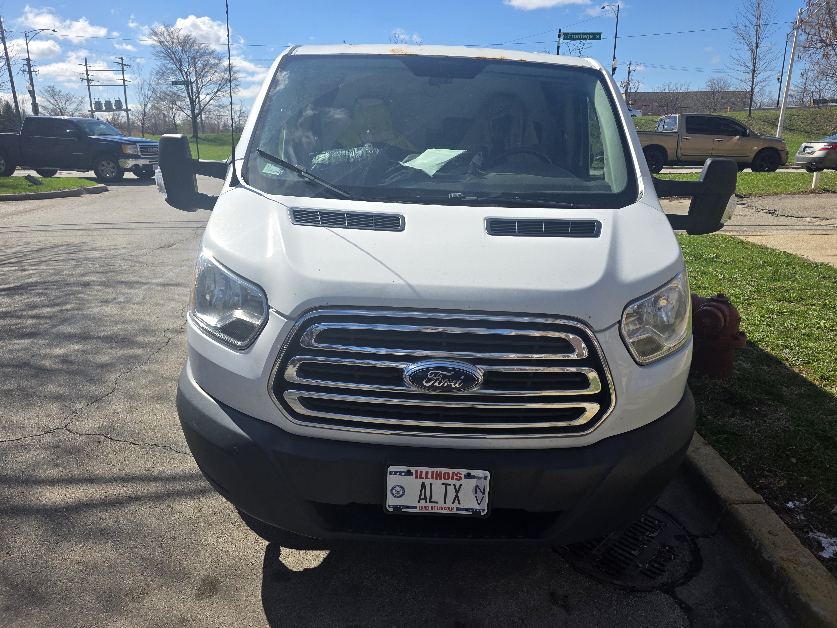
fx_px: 556
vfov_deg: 58.9
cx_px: 418
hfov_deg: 73.9
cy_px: 314
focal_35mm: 23
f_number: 1.7
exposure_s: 1/6574
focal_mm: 6.3
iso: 80
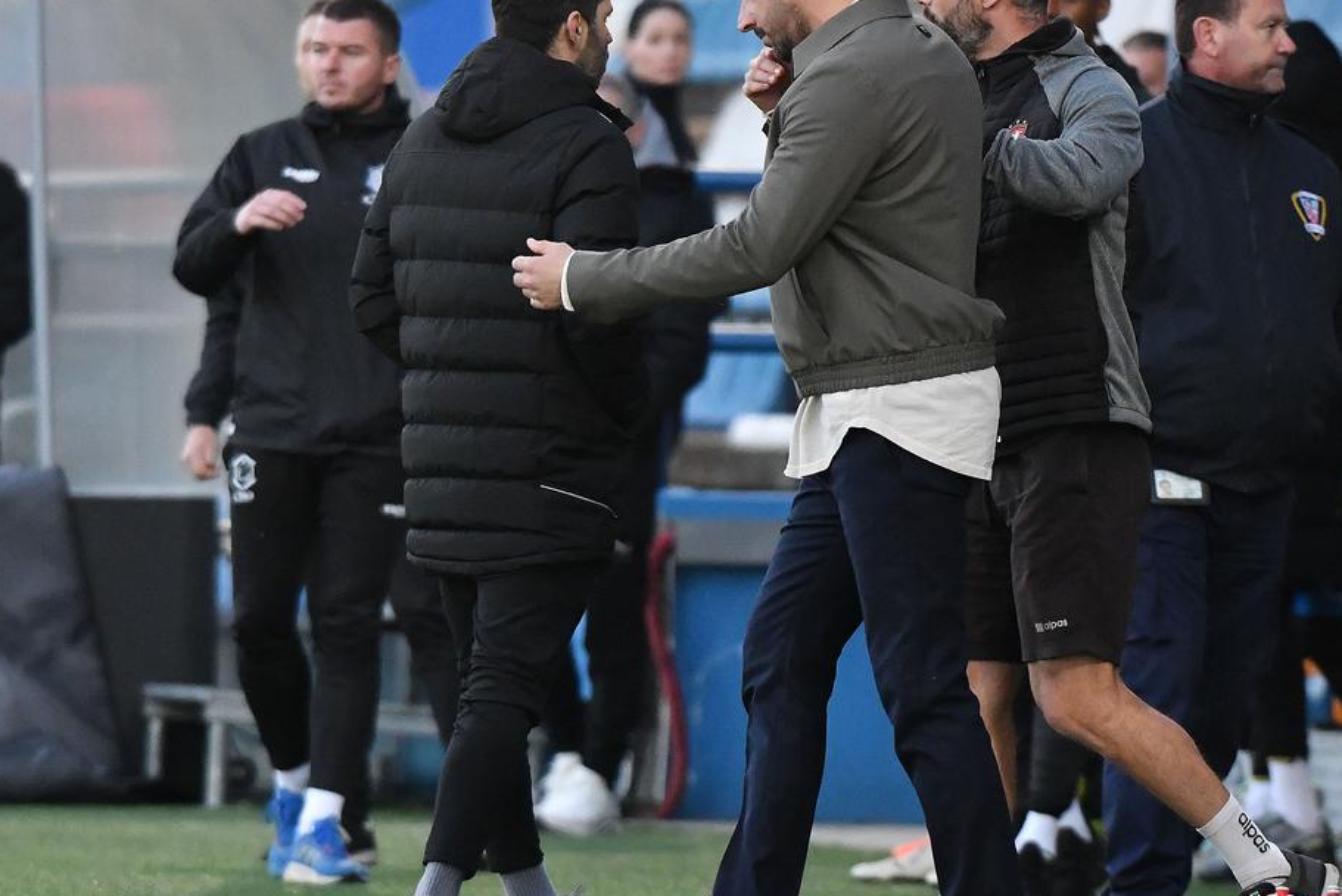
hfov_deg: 3.5
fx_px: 22261
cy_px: 536
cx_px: 676
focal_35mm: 597
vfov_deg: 2.3
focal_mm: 340
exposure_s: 1/1000
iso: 2500
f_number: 5
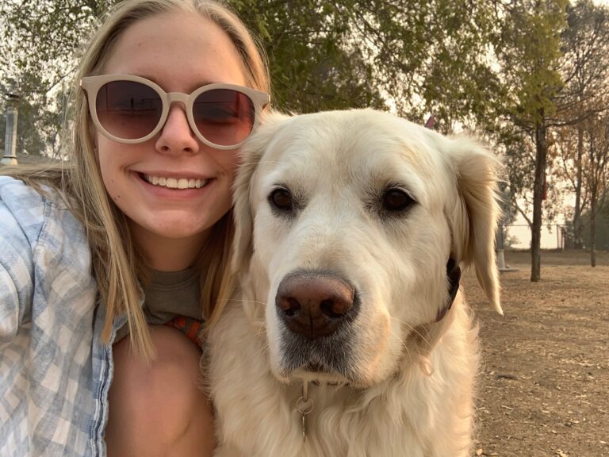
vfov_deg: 44.2
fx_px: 563
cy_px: 228
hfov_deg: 56.8
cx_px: 304
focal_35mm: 32
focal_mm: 2.87
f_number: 2.2
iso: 16
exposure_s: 1/165
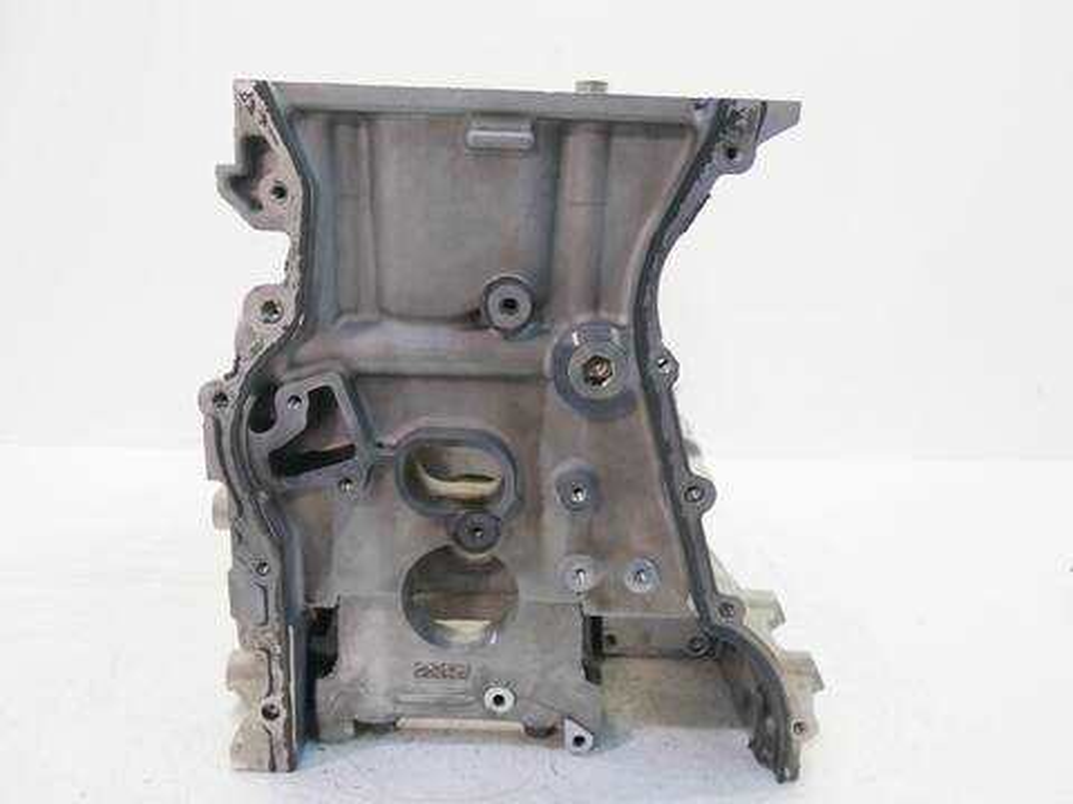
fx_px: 806
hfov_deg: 67.3
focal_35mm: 26
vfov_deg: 53.1
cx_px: 536
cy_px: 402
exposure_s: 1/60
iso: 320
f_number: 3.6
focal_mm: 13
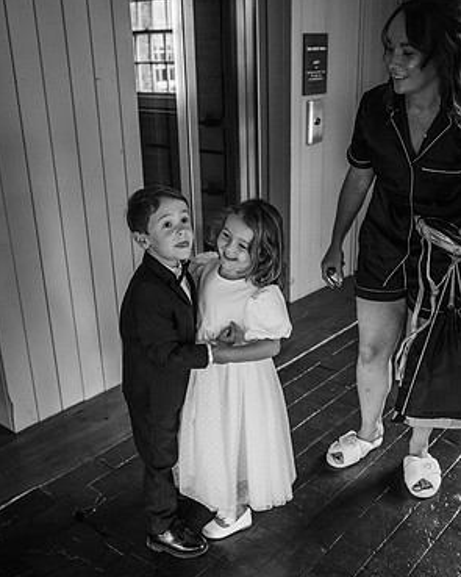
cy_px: 306
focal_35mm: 40
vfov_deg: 45.8
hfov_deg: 37.3
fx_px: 682
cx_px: 229
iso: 1600
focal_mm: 35
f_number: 3.5
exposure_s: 1/200
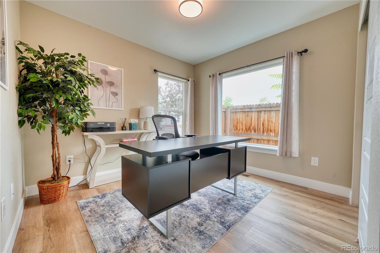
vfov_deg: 81.2
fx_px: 148
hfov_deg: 104.3
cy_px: 126
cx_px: 190
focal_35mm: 14
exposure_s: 1/25
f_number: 7.1
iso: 1250
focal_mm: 14
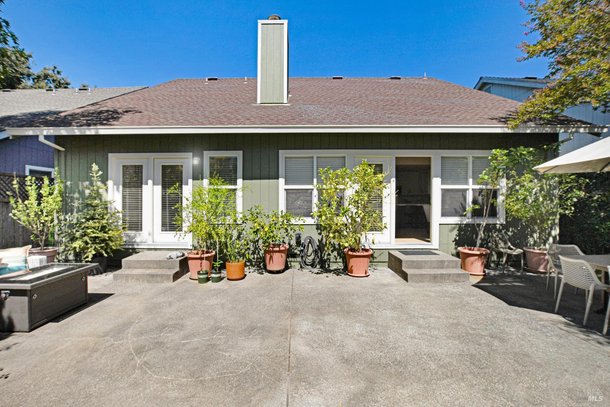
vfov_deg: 77.3
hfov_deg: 100.4
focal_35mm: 15
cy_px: 204
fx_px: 254
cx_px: 305
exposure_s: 1/320
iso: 100
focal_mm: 10
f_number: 9
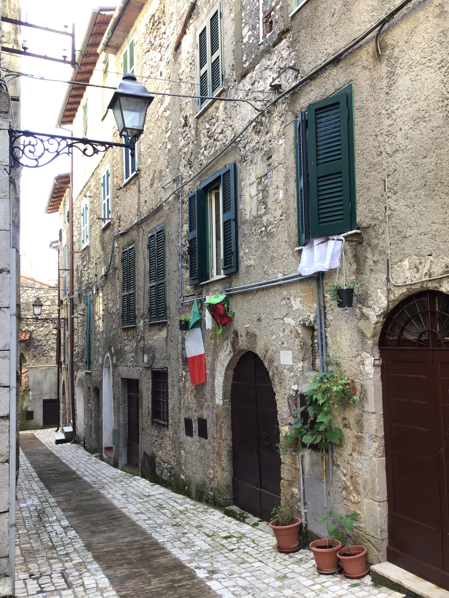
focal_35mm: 31
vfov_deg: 58.4
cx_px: 224
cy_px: 299
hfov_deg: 45.4
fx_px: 536
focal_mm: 3.3
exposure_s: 1/50
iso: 32
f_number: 2.4
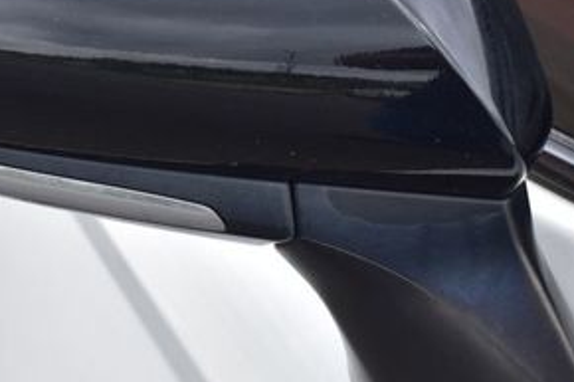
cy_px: 44
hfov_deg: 12.9
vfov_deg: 8.6
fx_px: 2534
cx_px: 253
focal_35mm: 159
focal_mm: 48
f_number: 10
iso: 400
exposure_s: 1/250
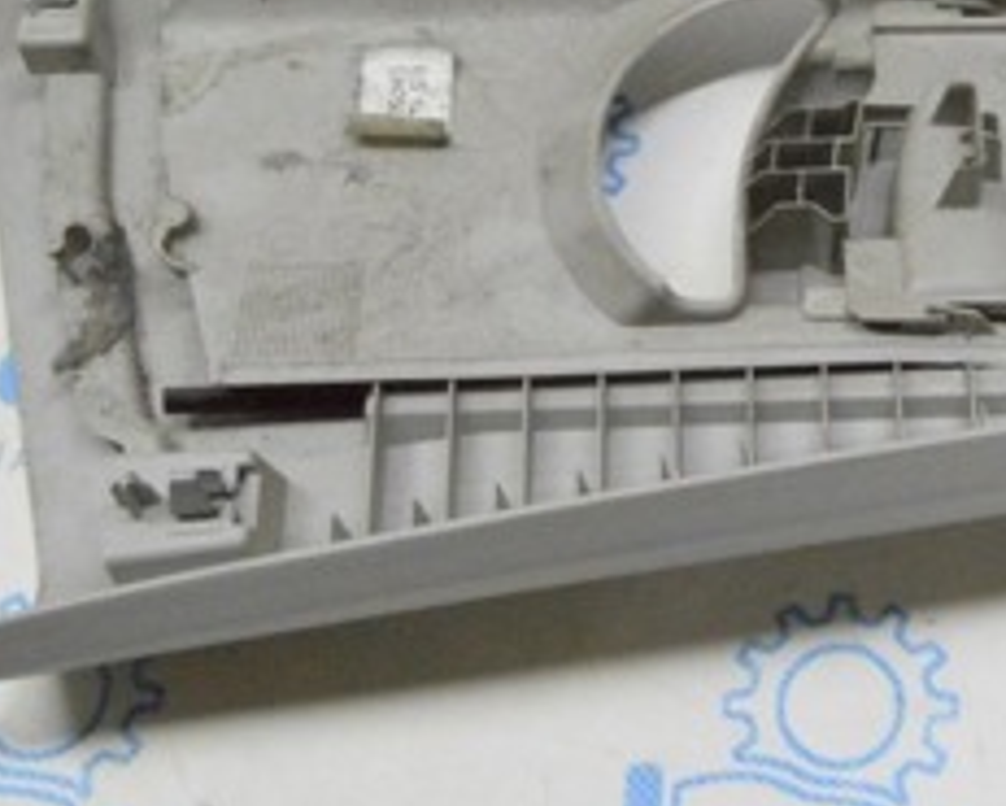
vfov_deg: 21.1
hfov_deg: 26.3
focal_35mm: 70
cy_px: 2
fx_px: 2085
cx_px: 901
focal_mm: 18
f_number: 20
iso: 6400
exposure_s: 1/20
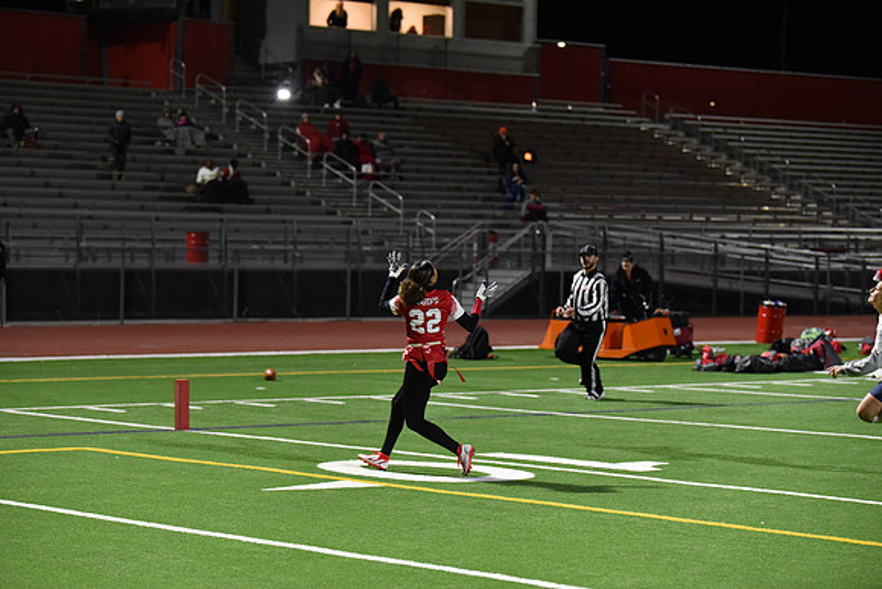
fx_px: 2450
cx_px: 441
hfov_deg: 20.4
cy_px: 294
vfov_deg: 13.7
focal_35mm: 100
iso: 5600
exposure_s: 1/640
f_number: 2.8
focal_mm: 100
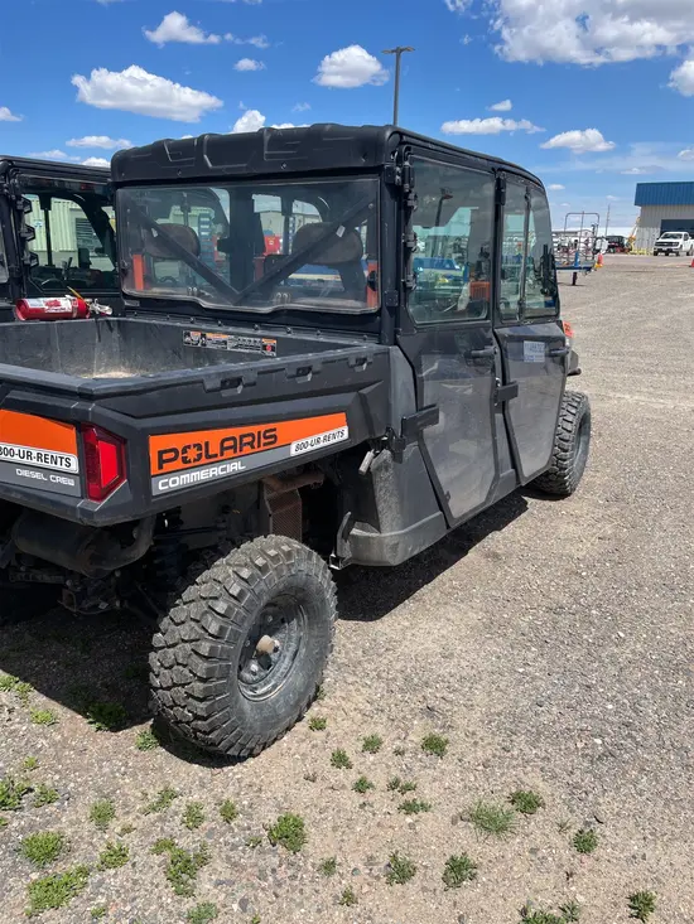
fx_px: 695
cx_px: 347
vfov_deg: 67.3
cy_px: 462
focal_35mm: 26
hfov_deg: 53.1
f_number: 1.6
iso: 32
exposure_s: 1/2959
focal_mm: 4.2
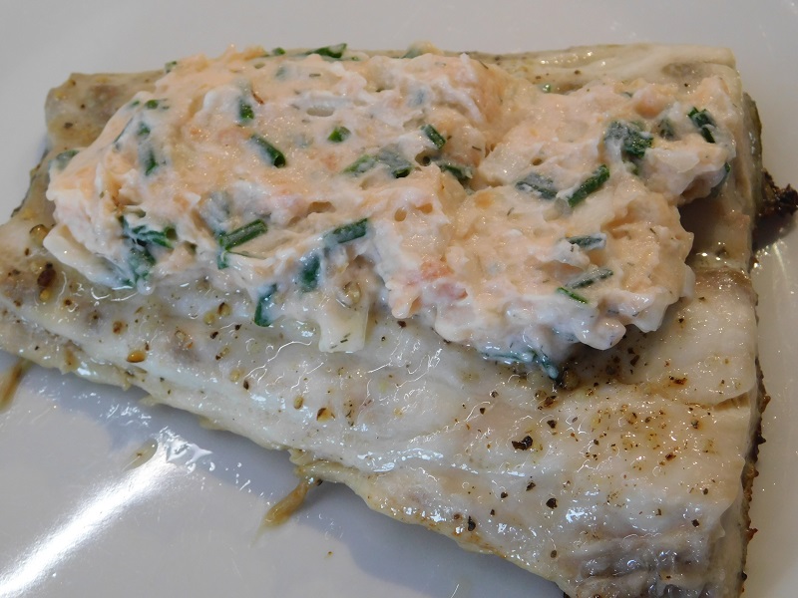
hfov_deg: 29.4
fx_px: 1521
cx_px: 399
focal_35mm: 66
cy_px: 299
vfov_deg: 22.3
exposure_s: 1/30
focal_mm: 11.7
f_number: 4.2
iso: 280
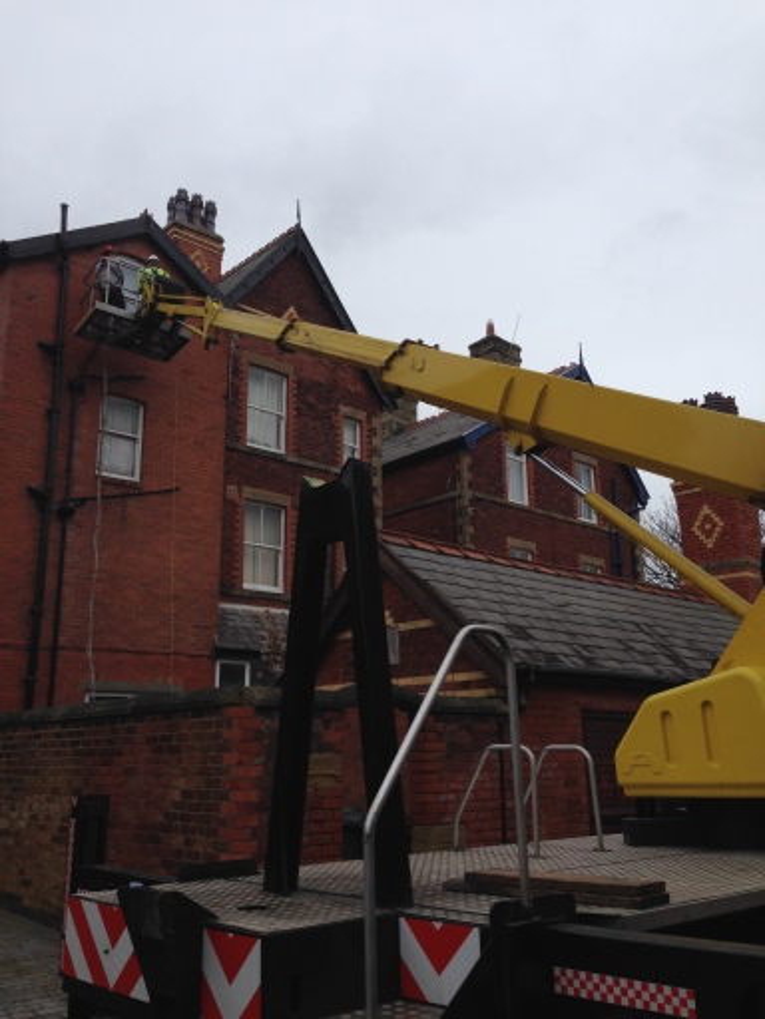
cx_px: 382
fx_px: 972
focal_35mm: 33
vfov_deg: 55.4
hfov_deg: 42.9
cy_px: 510
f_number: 2.4
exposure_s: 1/723
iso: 50
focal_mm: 4.12
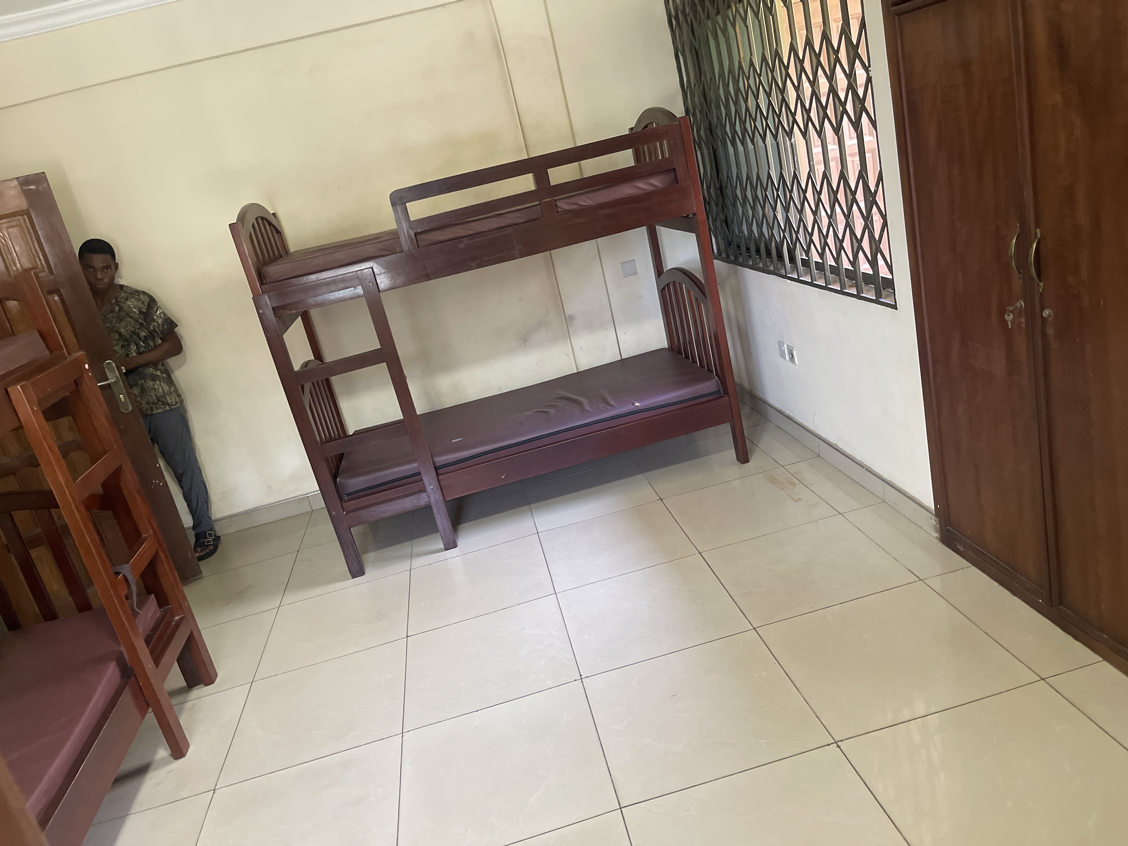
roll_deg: +13.0
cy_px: 423
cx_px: 564
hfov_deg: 69.4
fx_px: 815
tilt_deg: -17.2
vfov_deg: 54.9
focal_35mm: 25
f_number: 1.6
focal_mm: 5.1
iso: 500
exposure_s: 1/50
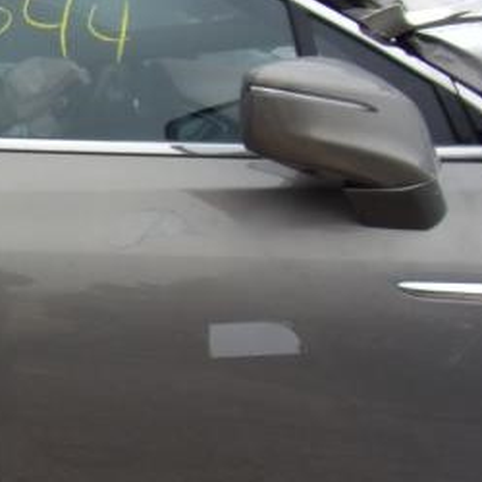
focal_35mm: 68
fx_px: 1071
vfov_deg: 25.3
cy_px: 202
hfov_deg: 21.9
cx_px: -199
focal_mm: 4.3
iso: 80
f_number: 3.3
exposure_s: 1/240
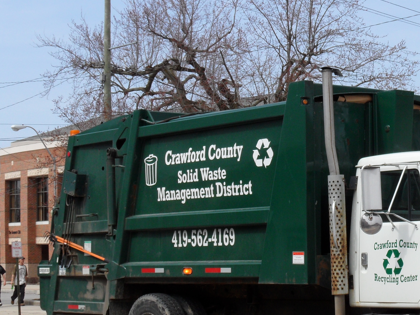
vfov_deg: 16.2
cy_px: 180
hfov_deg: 21.1
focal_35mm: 91
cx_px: 372
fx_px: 1104
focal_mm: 8.2
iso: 80
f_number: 5.4
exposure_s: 1/350
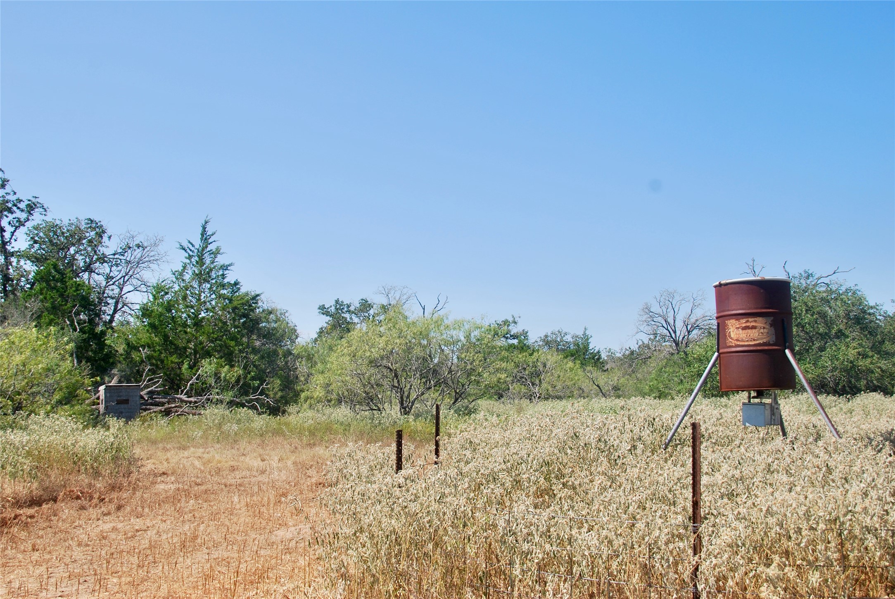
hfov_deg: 51.2
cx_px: 448
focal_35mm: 38
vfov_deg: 35.6
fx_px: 933
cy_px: 300
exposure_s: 1/250
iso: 100
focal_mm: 25
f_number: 8
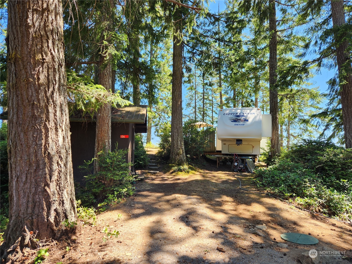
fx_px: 234
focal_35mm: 23
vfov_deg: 58.9
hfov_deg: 73.9
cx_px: 176
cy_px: 132
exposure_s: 1/206
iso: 20
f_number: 1.8
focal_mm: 5.4
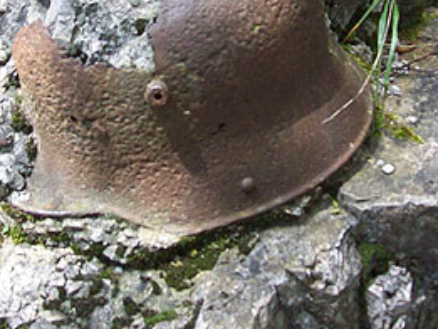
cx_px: 181
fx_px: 785
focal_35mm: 62
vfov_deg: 23.4
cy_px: 74
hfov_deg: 31.1
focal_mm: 6
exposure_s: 1/128
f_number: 2.7
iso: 121
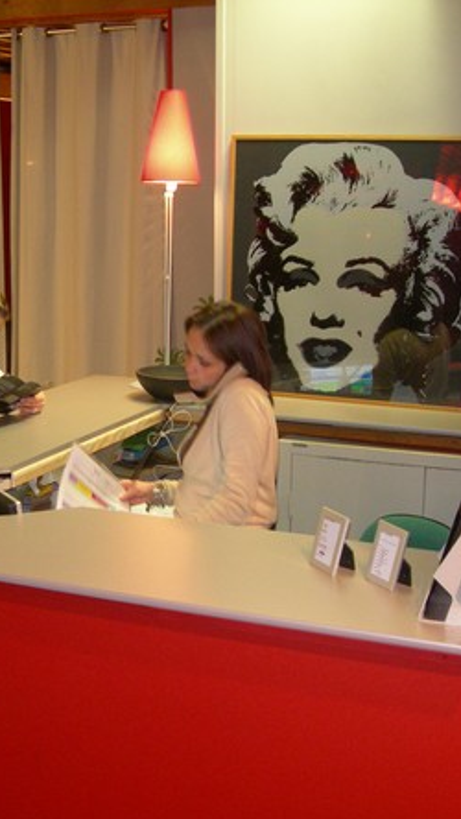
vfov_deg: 37.2
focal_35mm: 56
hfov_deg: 21.2
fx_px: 1216
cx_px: 87
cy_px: 413
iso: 200
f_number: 2.8
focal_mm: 7.8
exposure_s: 1/14.8
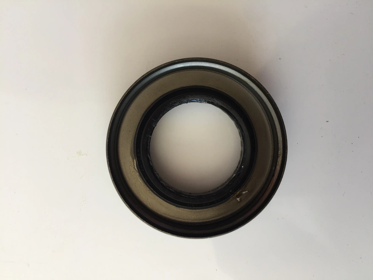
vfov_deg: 48.2
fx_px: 312
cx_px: 186
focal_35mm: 29
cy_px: 140
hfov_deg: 61.7
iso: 32
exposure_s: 1/50
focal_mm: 4.15
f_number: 2.2
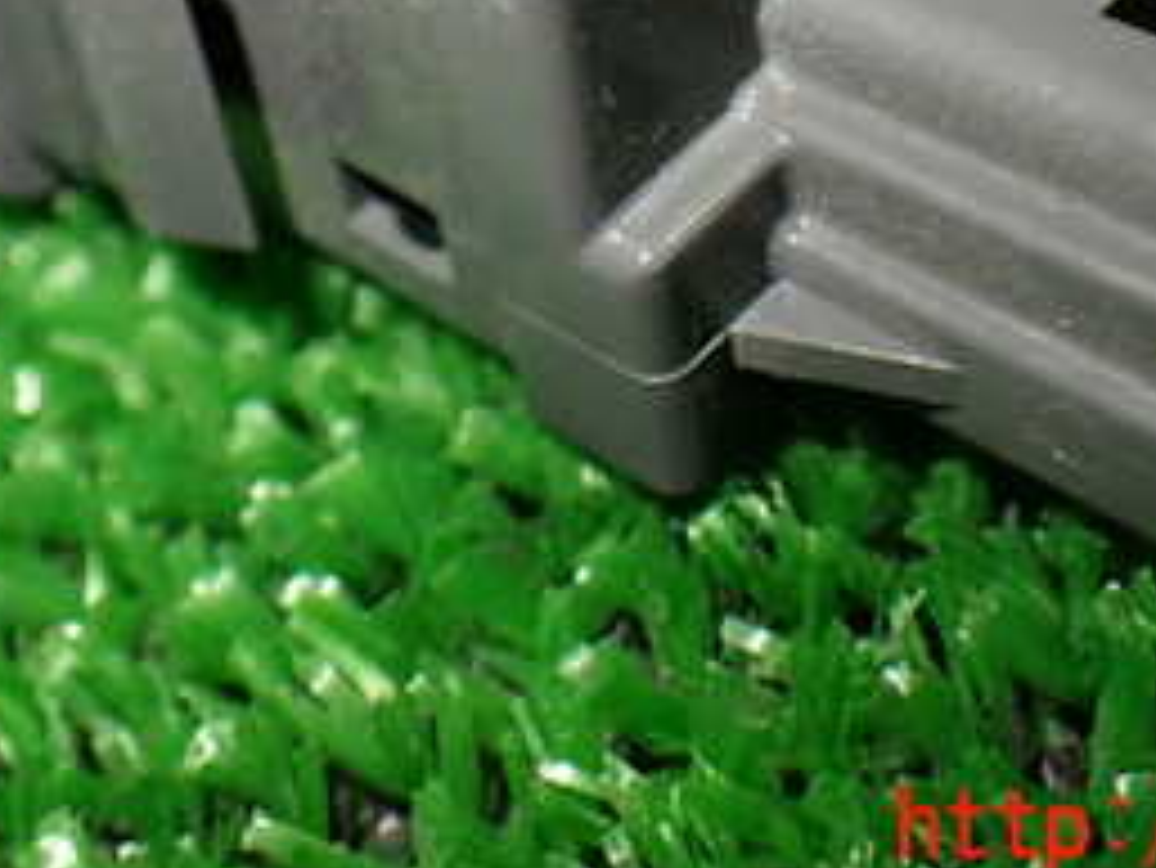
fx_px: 2339
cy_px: -126
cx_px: 562
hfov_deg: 27.8
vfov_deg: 19.9
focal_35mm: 70
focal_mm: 5.4
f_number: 2.3
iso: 400
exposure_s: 1/125
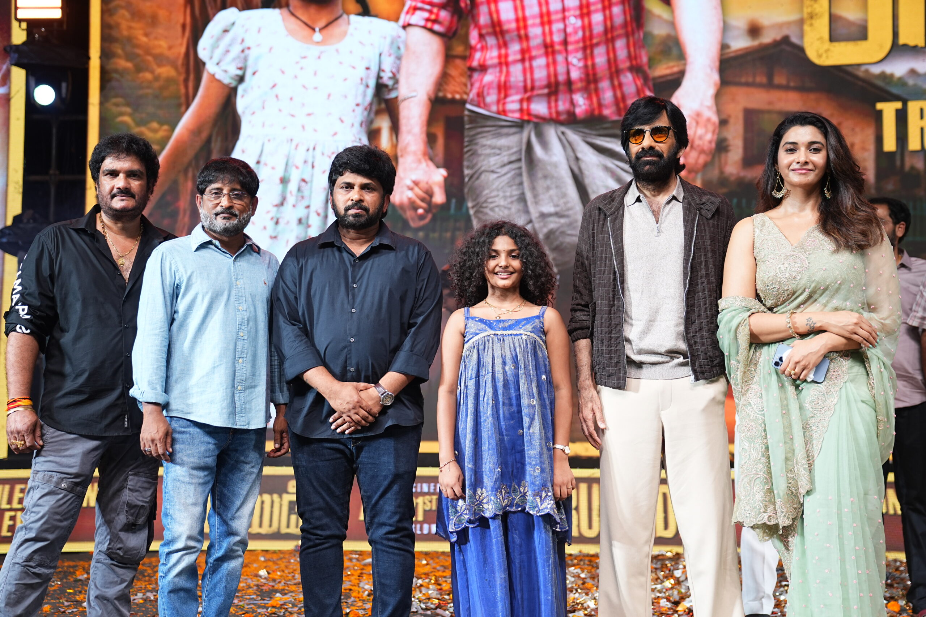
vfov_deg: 26.0
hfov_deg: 38.2
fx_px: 1338
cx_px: 463
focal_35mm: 52
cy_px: 308
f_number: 2.8
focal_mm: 52
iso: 320
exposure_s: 1/200
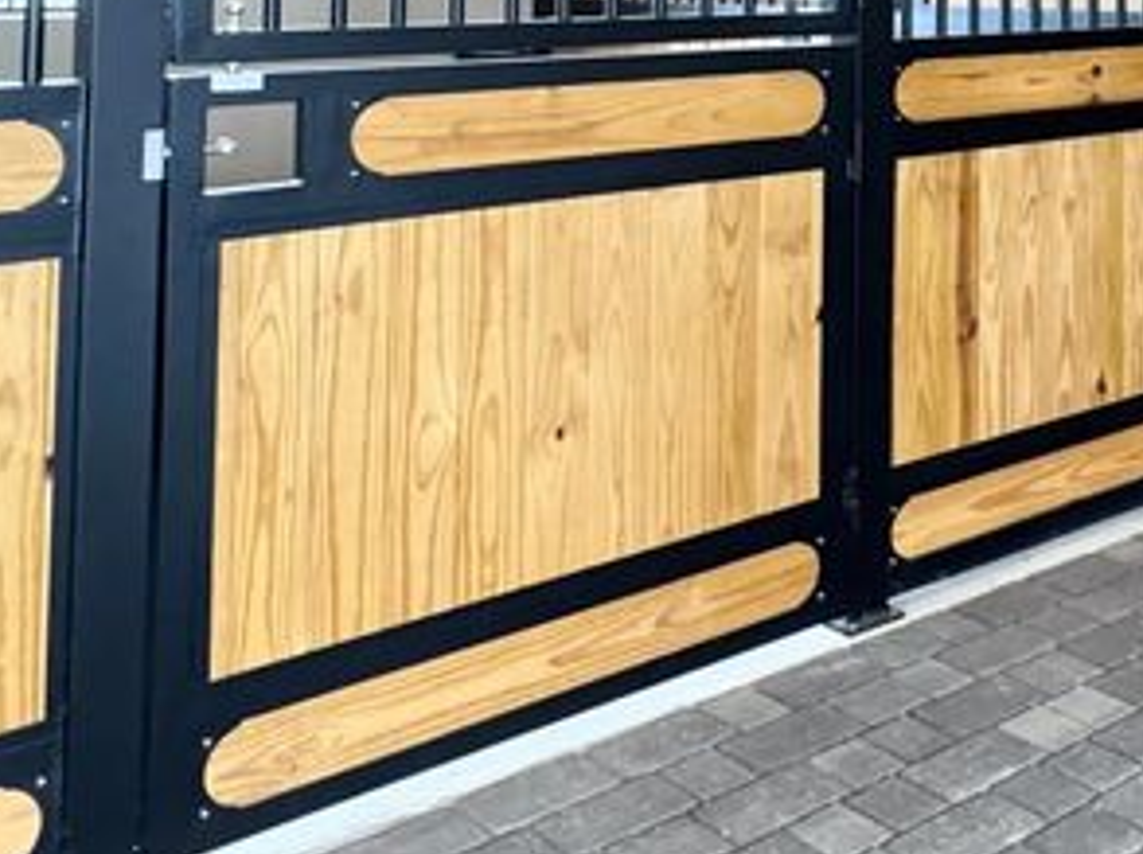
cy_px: -121
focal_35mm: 49
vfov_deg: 26.8
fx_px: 1616
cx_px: 1092
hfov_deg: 35.9
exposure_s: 1/75
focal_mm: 2.22
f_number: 2.2
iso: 320
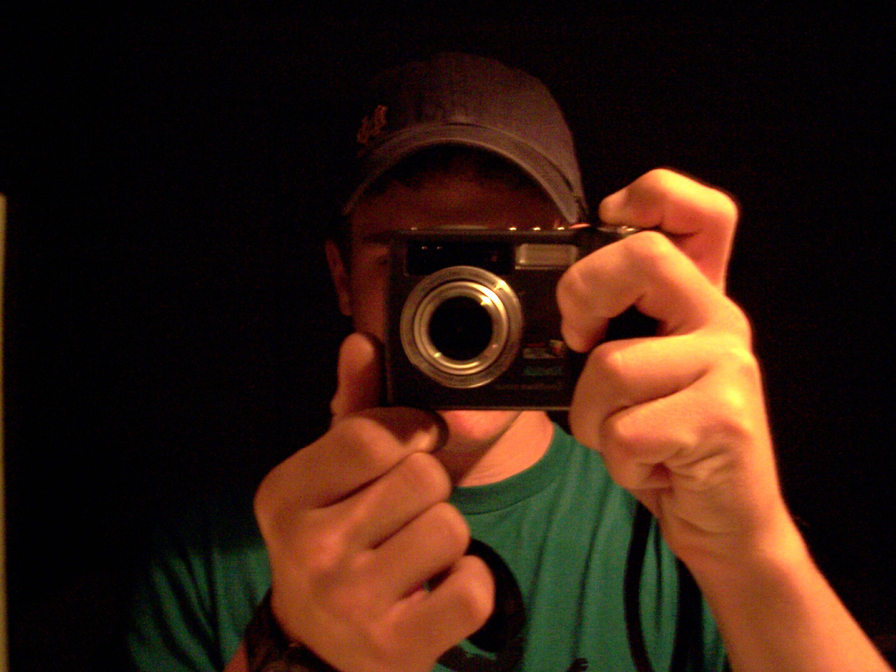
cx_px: 448
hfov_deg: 47.9
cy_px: 336
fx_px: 1009
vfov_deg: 36.8
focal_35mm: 39
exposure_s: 1/8
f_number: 3.4
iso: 200
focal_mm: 8
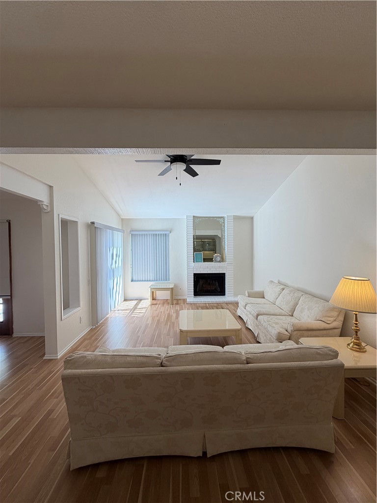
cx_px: 188
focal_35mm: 14
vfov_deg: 102.1
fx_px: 203
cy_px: 252
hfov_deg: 85.7
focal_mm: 2.22
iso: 80
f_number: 2.2
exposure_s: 1/120
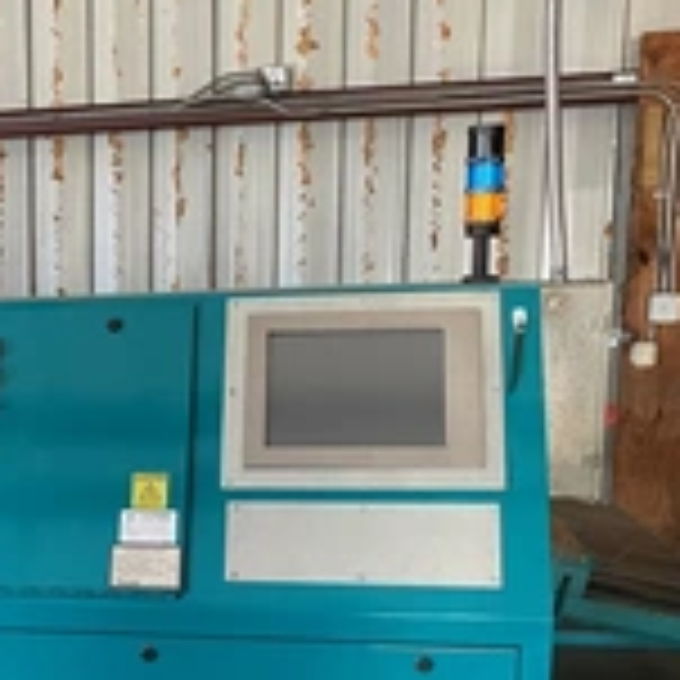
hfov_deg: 26.2
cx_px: -54
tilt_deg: -10.0
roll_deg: +1.3
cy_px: 545
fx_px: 1356
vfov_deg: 27.6
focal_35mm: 61
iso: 200
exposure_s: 1/60
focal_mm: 4.25
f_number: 1.8
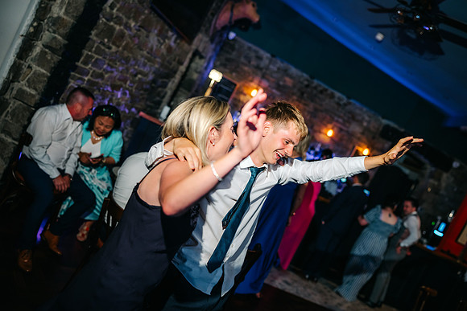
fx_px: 454
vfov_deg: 37.9
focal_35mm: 35
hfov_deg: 54.4
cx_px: 234
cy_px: 156
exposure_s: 1/200
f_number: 2
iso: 400
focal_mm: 35
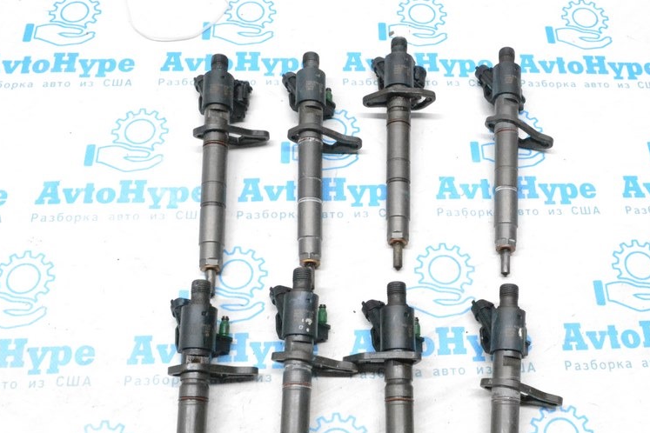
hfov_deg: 51.2
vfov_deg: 35.6
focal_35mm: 37
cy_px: 290
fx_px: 668
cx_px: 419
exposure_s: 1/160
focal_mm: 18
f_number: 9
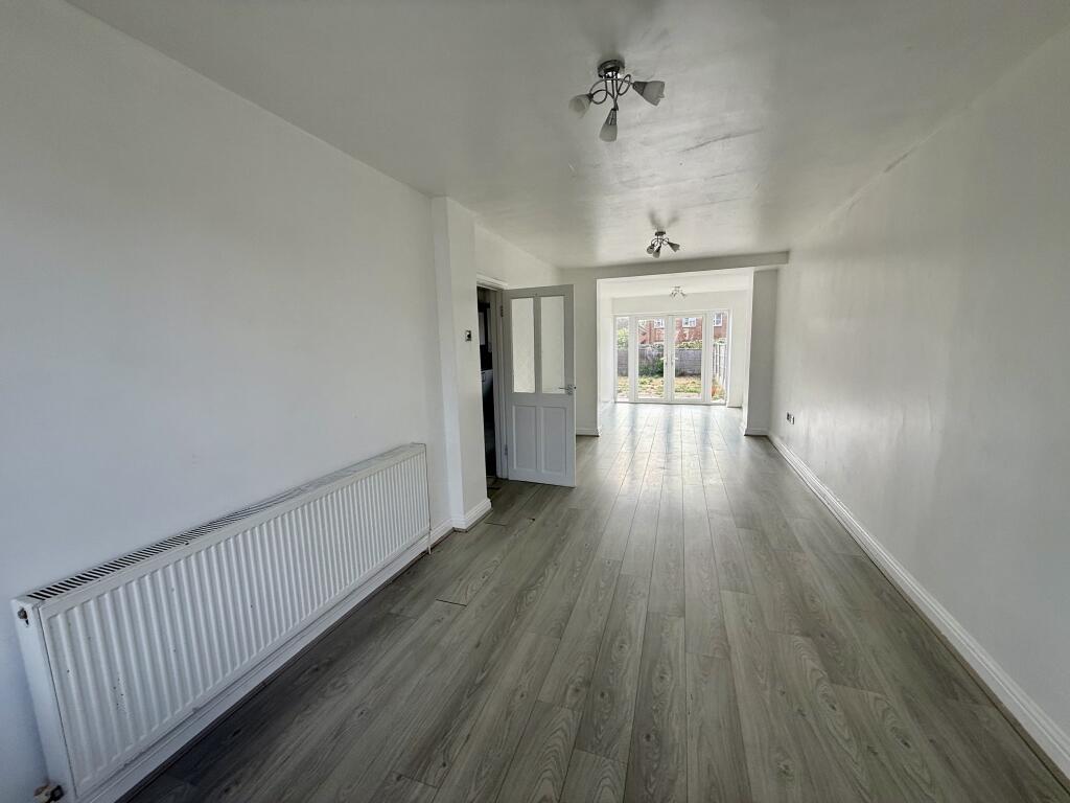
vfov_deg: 85.7
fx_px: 433
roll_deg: +2.1
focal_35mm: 14
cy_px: 402
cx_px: 535
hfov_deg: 102.1
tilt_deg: -8.0
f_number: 2.2
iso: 64
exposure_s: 1/262
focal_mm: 2.22
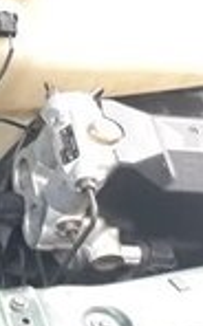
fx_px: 1137
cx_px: -439
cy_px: 124
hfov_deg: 8.3
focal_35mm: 128
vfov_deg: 16.3
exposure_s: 1/33
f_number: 1.9
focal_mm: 3.6
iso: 160
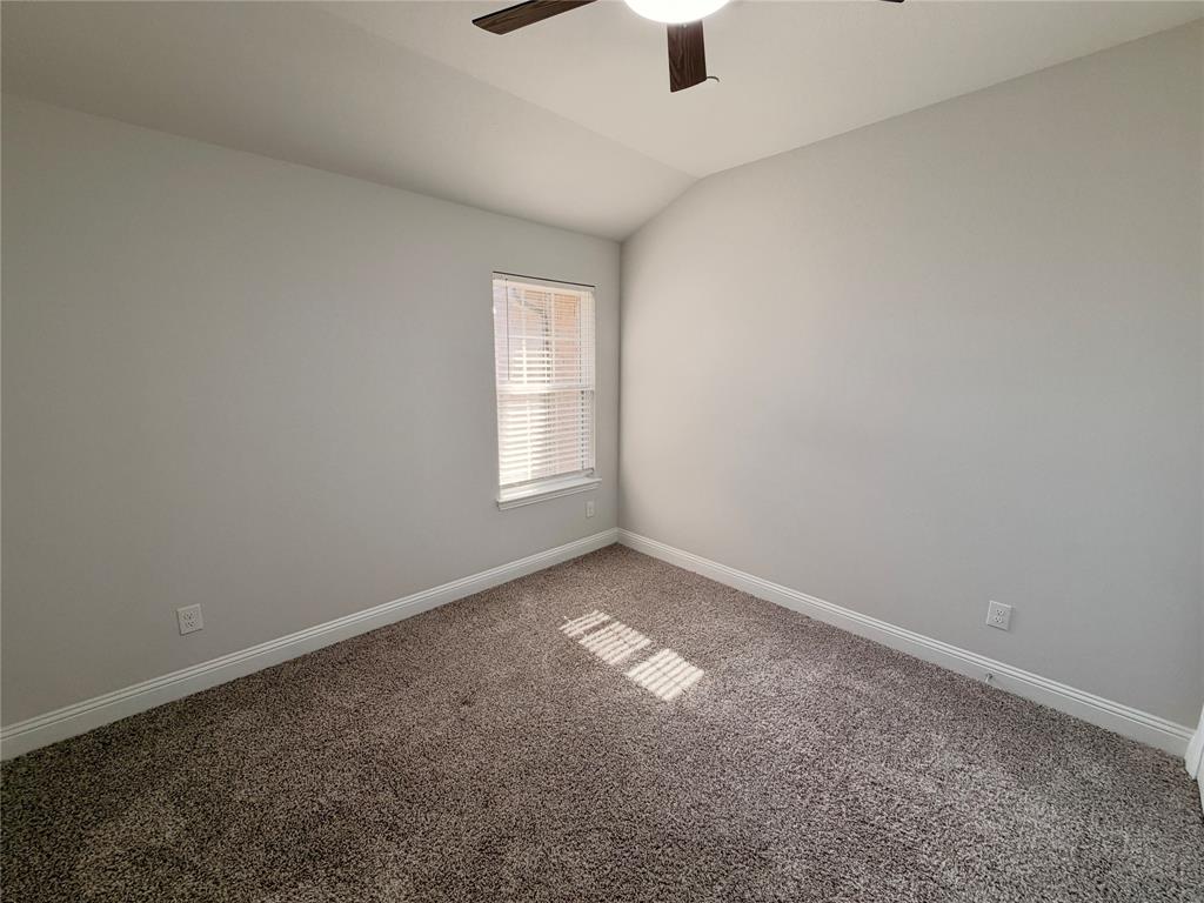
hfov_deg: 102.1
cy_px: 452
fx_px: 487
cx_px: 602
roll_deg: +0.0
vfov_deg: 85.7
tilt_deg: -10.8
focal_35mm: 14
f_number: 2.2
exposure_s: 1/60
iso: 200
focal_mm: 2.22
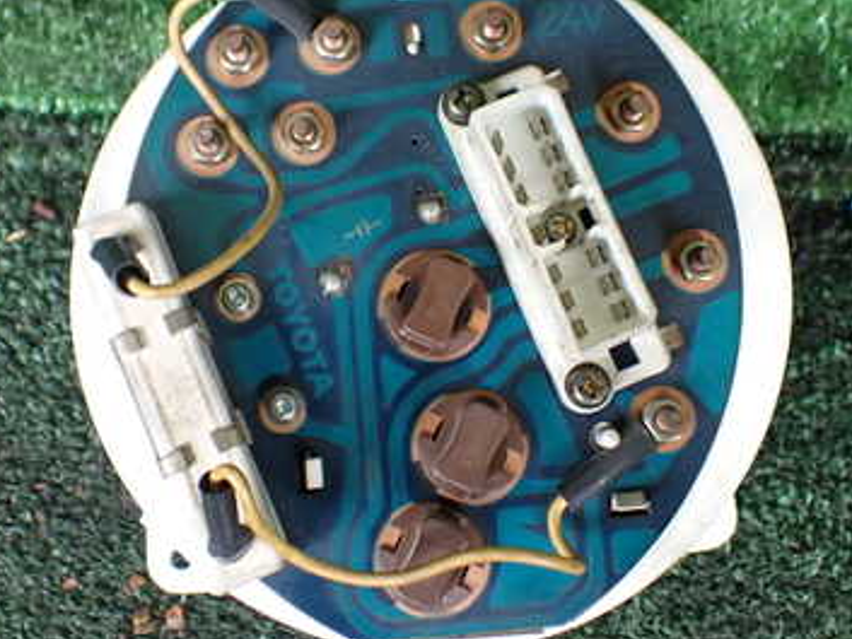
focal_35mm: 51
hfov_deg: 37.5
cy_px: 251
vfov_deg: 28.5
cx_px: 420
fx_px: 1256
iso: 400
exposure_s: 1/125
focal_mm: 5.4
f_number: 2.3
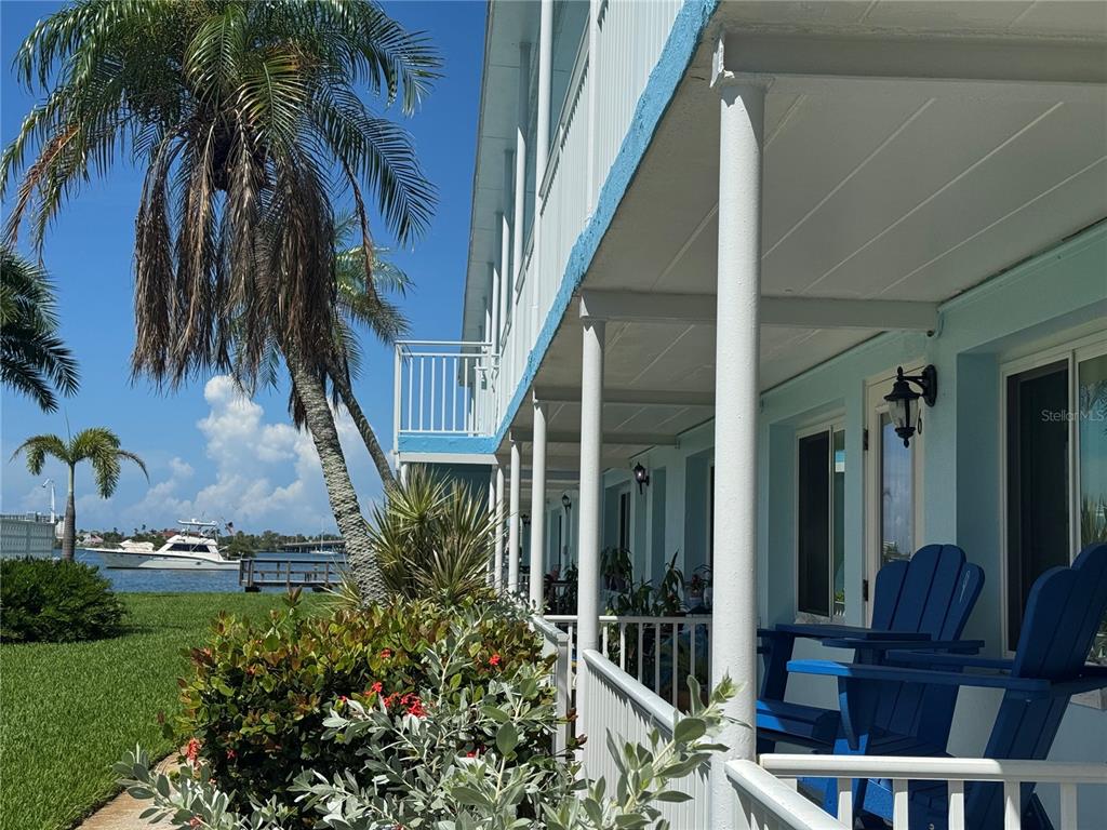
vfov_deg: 30.3
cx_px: 554
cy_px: 415
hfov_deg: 39.7
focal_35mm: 48
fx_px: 1535
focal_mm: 6.76
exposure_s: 1/7937
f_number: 1.78
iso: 80
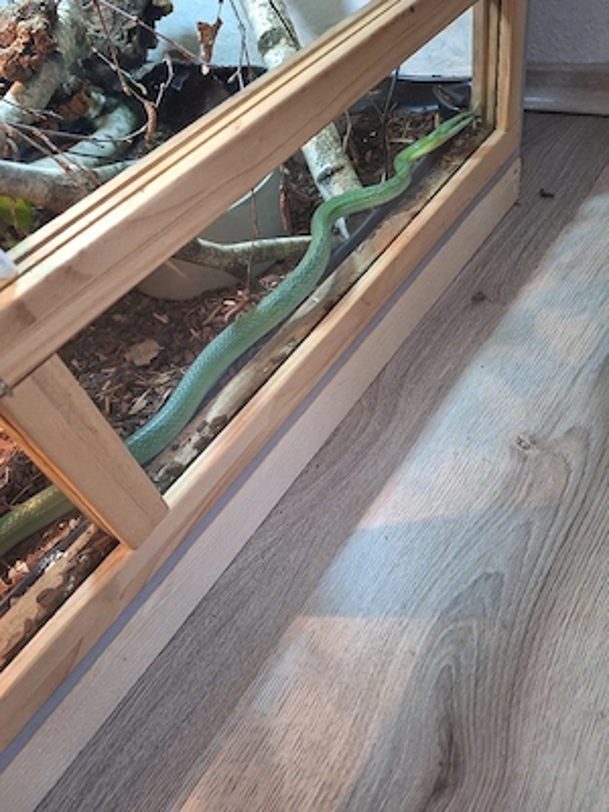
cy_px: 406
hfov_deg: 58.9
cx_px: 304
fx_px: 540
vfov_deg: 73.9
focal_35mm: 23
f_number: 1.8
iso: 250
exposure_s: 1/25
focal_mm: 5.54
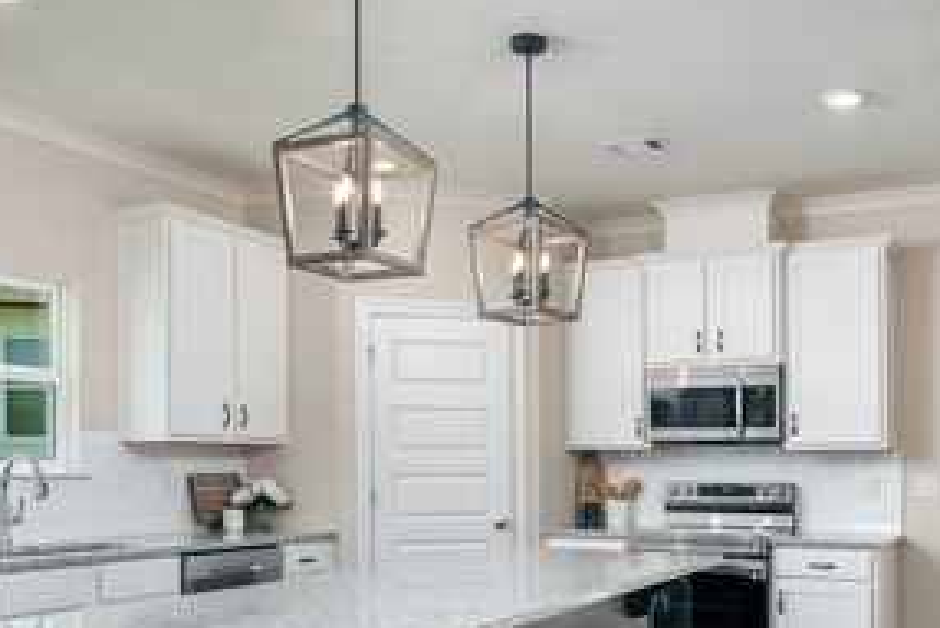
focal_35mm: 35
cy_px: 480
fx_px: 914
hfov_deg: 54.0
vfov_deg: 36.9
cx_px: 572
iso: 400
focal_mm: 20
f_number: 10
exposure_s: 1/10
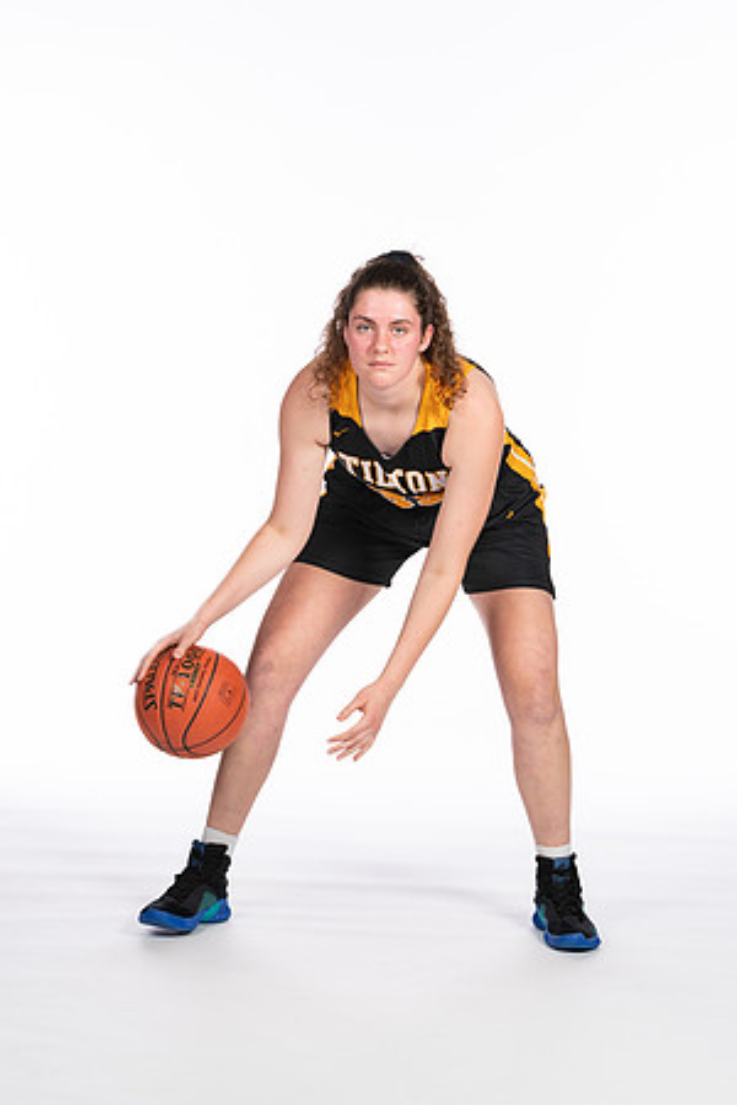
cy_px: 552
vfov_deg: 19.5
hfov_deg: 13.0
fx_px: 3224
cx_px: 368
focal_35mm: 105
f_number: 5
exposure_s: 1/100
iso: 100
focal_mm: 70
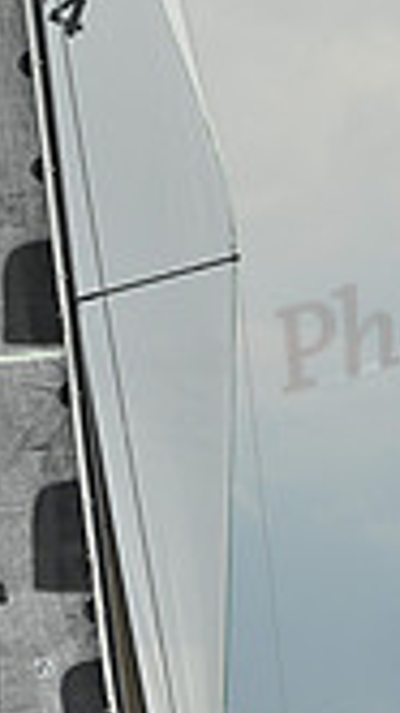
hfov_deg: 4.7
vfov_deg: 8.4
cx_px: 54
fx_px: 4842
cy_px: 120
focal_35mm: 256
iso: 320
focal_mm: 70
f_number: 8
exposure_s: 1/1600
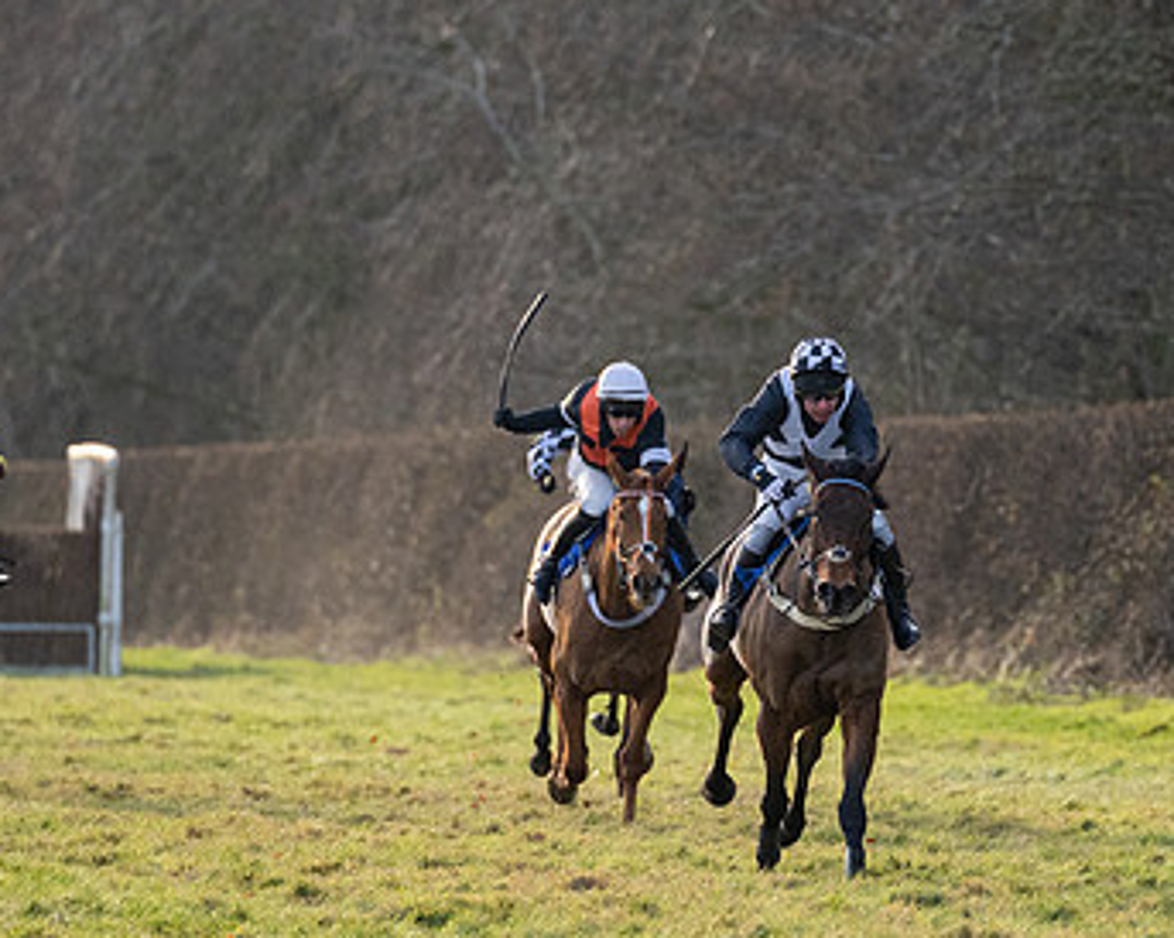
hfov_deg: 3.7
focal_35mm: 522
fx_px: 18127
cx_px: 688
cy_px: 402
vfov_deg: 3.0
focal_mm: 200
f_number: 2.8
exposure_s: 1/5000
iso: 800
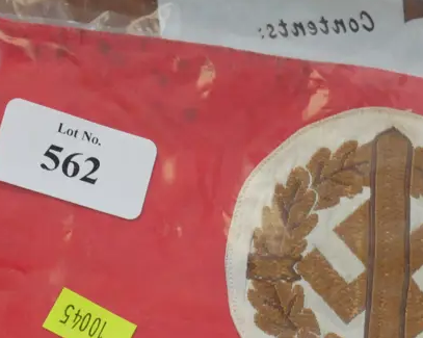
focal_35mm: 118
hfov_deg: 16.2
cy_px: 298
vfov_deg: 13.0
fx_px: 1476
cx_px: 353
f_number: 5.2
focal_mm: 24
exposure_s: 1/60
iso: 1000
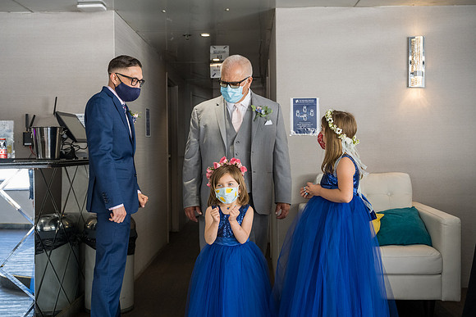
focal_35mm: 41
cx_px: 238
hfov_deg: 47.4
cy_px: 158
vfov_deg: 32.6
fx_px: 542
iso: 1600
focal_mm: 41
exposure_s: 1/200
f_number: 5
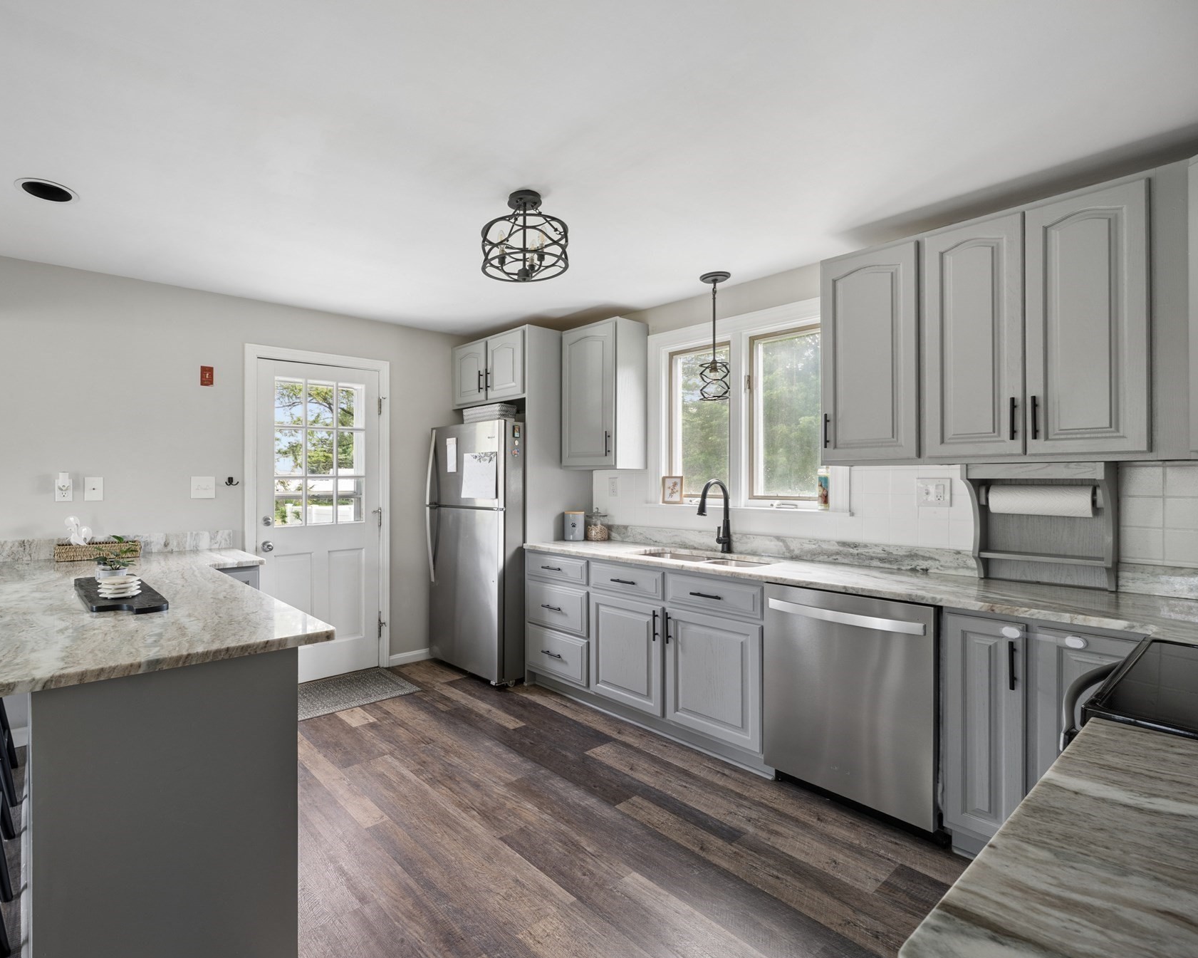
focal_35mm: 16
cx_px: 474
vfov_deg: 80.4
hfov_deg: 91.8
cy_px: 475
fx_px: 567
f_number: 8
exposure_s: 1/20
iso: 400
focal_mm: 14
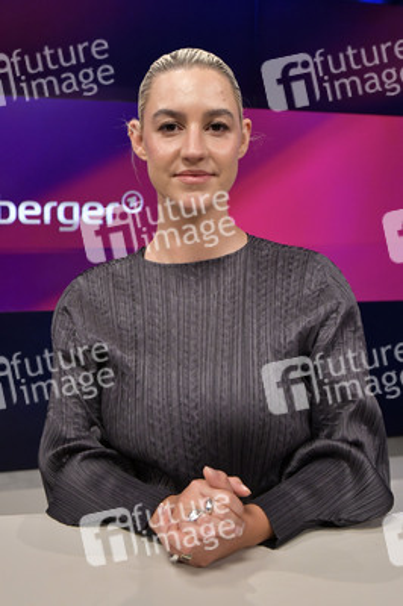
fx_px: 538
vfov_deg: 58.8
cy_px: 303
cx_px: 202
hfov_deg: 41.0
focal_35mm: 32
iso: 2500
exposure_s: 1/200
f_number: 5.6
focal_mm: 32
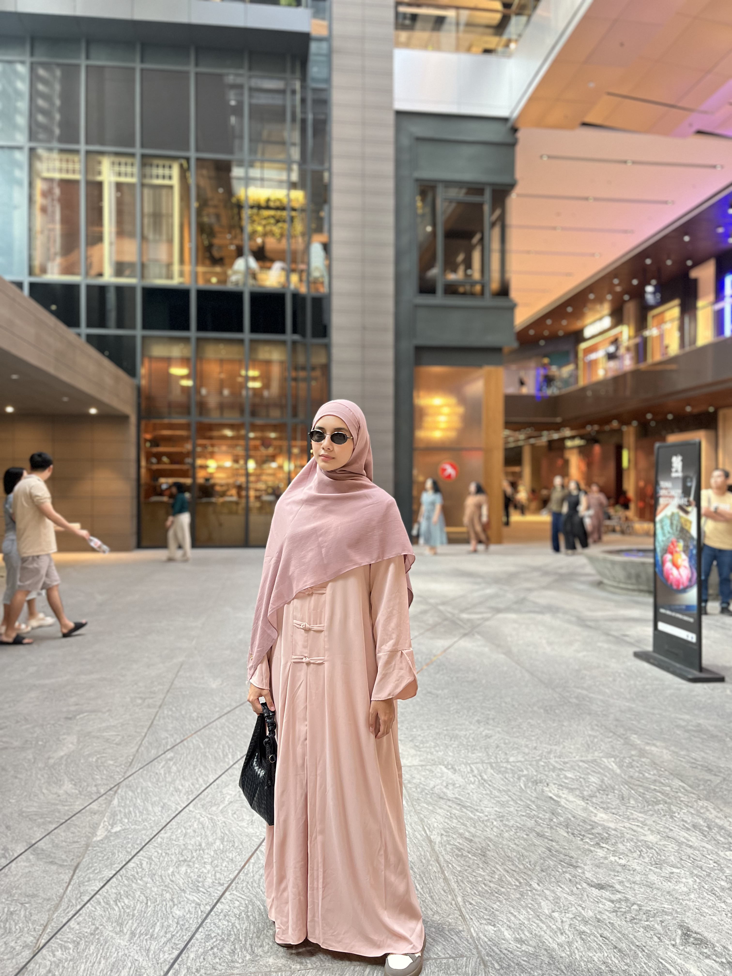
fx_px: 733
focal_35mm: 26
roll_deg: +0.6
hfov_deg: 53.1
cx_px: 366
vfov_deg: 67.3
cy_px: 488
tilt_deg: +0.1
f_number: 1.6
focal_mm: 5.1
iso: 250
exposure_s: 1/50
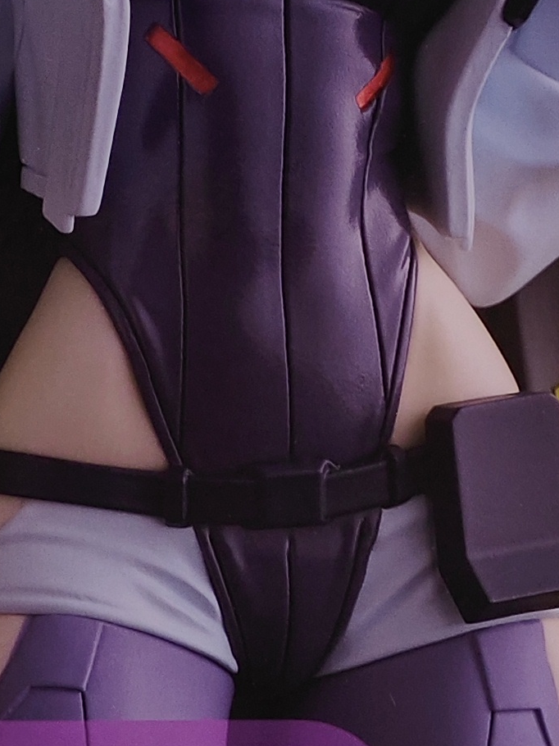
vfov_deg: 6.9
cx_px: 227
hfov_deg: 5.2
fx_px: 6182
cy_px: 198
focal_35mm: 287
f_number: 2.4
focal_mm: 7.48
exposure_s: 1/15.9
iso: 400
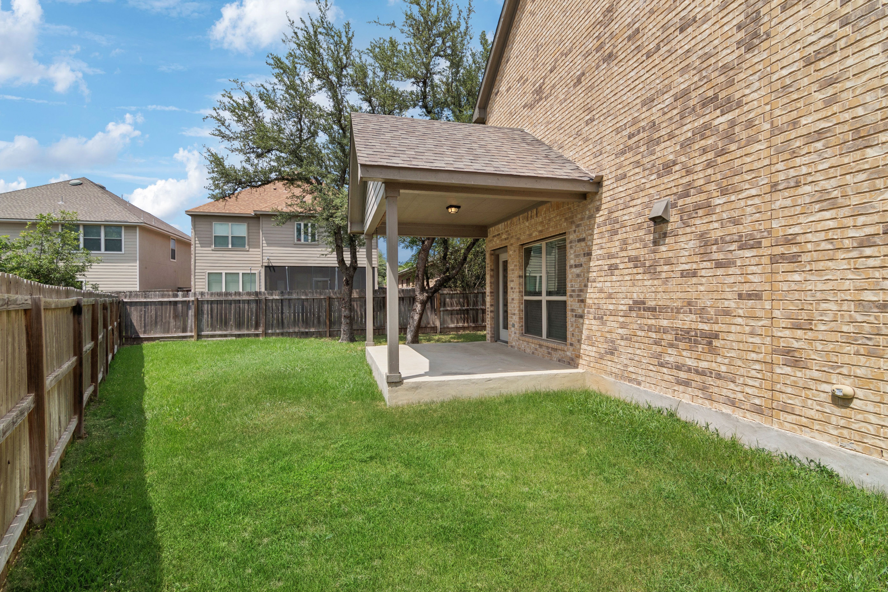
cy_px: 296
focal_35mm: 16
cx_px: 444
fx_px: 395
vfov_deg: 73.7
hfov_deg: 96.7
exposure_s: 1/500
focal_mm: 11
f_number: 9
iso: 100
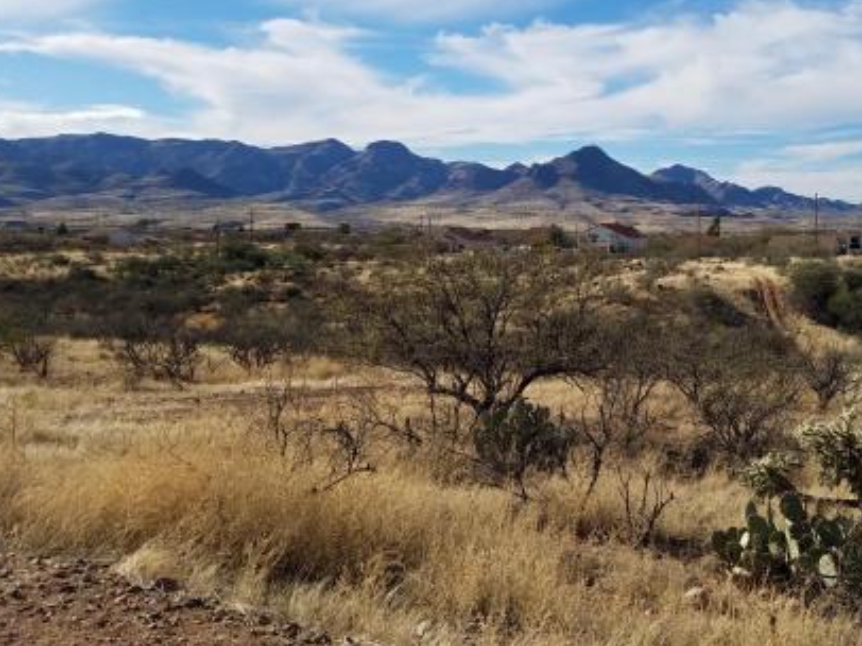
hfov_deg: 44.9
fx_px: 1020
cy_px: 257
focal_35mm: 41
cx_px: 599
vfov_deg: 35.0
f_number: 1.7
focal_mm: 4.2
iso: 50
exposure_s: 1/3832
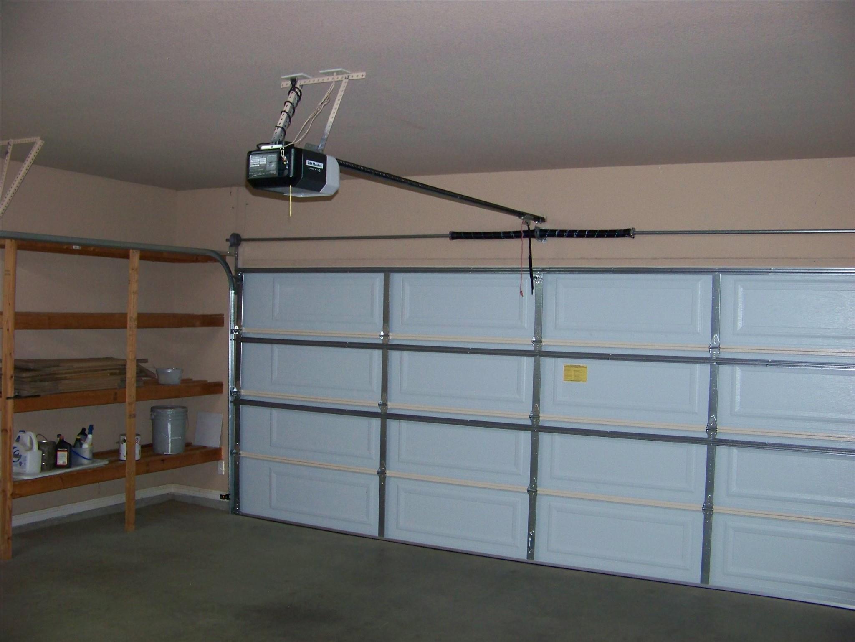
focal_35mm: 36
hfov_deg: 51.4
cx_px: 428
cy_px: 321
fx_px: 889
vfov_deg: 39.7
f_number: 2.8
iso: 200
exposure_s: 1/30
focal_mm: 5.85
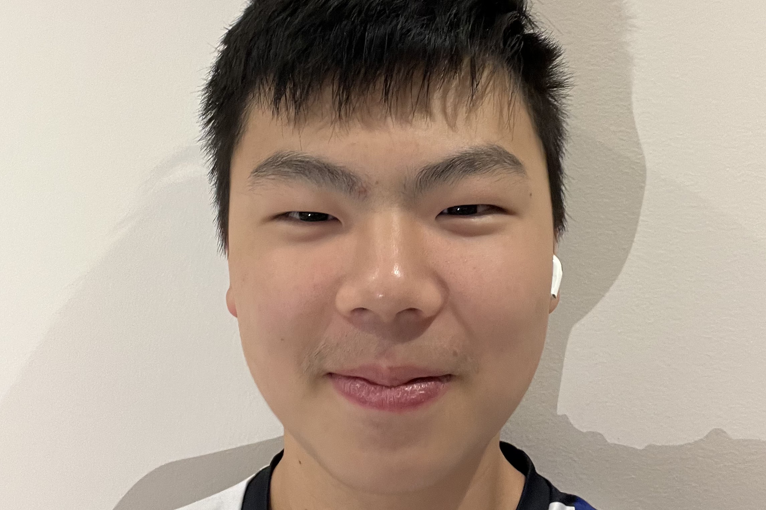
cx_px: 382
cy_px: 195
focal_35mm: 42
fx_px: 894
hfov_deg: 46.4
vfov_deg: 31.8
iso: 250
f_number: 2.2
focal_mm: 2.71
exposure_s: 1/60
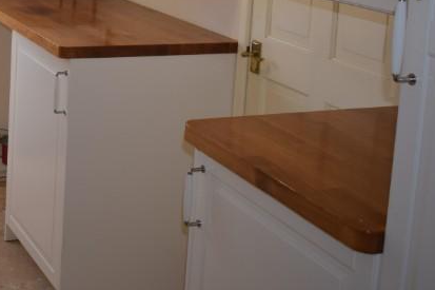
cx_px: 53
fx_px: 809
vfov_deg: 19.5
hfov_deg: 29.0
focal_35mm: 67
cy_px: -24
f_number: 3.5
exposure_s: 1/100
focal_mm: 18
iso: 100
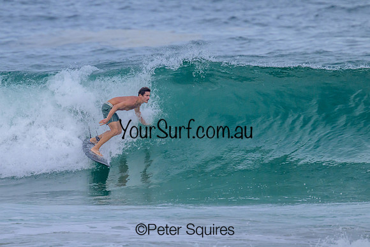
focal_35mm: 1077
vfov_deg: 1.3
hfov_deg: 1.9
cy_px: 127
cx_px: 122
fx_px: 11068
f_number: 11
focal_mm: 800
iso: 1000
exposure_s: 1/2000
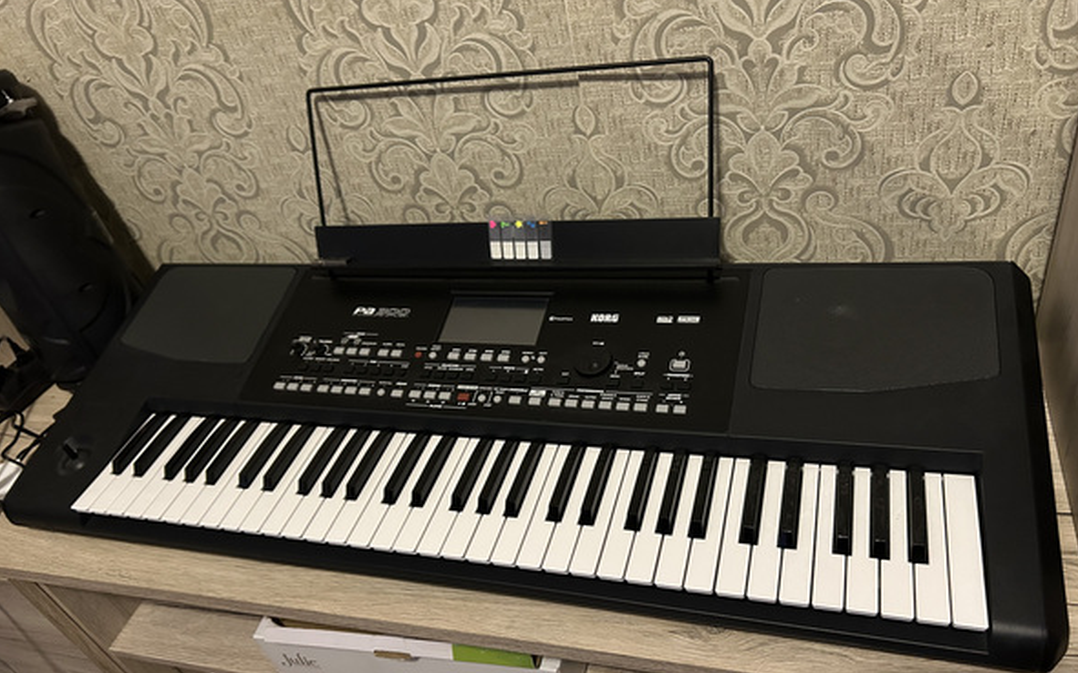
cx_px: 542
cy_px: 383
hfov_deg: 66.5
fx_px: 822
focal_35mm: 28
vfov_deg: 44.4
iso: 400
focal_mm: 5.7
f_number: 1.5
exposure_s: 1/33
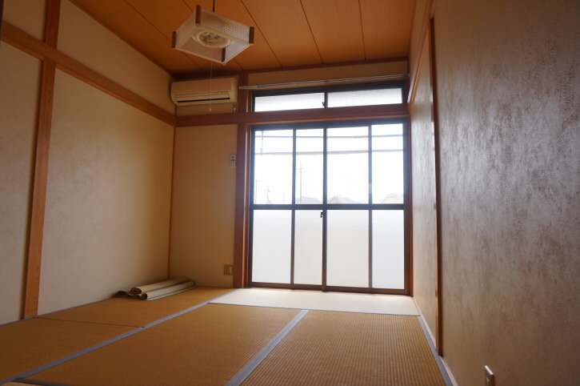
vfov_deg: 53.0
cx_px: 290
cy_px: 193
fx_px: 386
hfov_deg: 73.8
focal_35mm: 24
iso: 100
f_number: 6.3
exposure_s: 1/100
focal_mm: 16
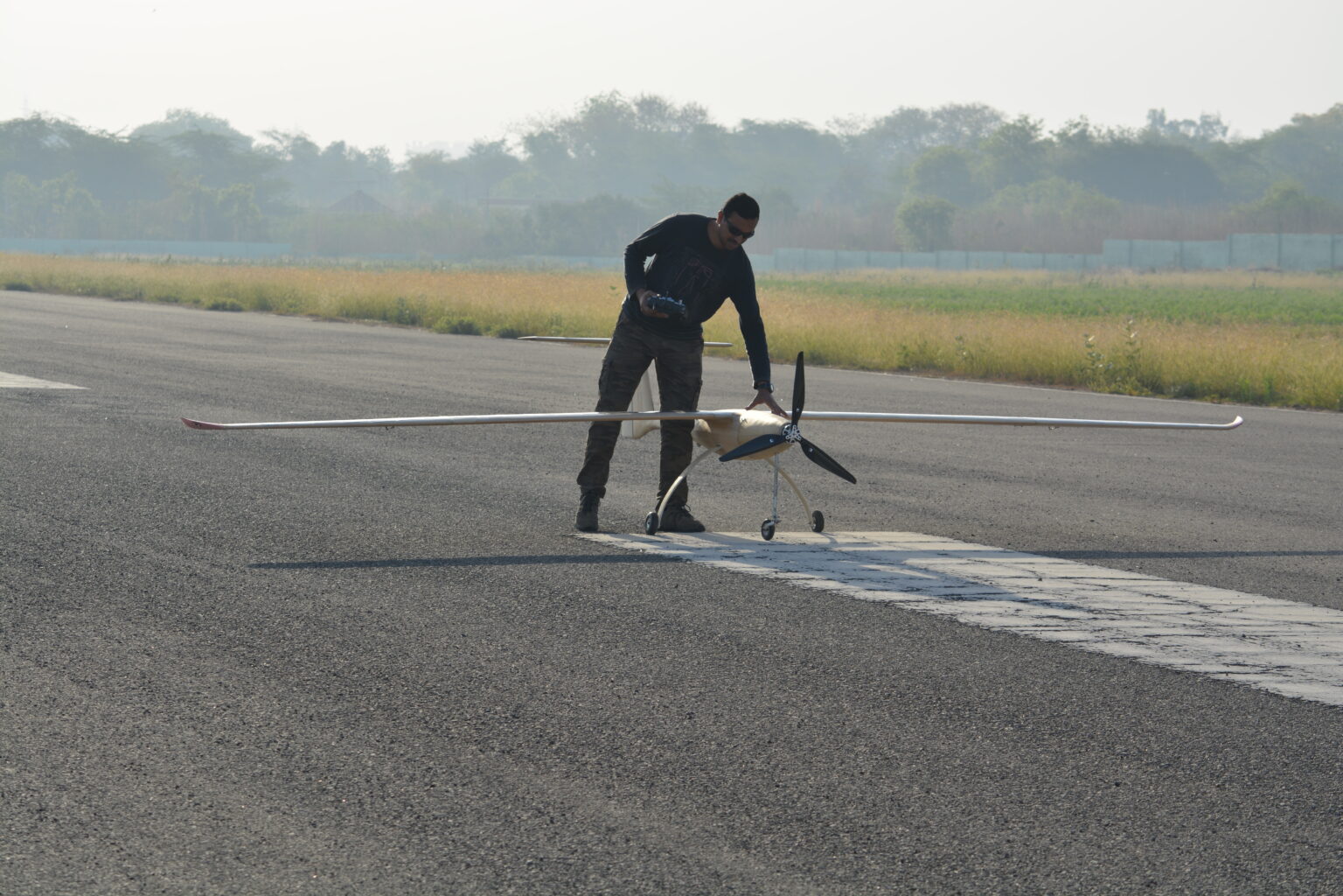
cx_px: 672
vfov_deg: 10.6
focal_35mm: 129
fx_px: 4812
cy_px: 448
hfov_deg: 15.9
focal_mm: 86
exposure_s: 1/320
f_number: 9
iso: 100
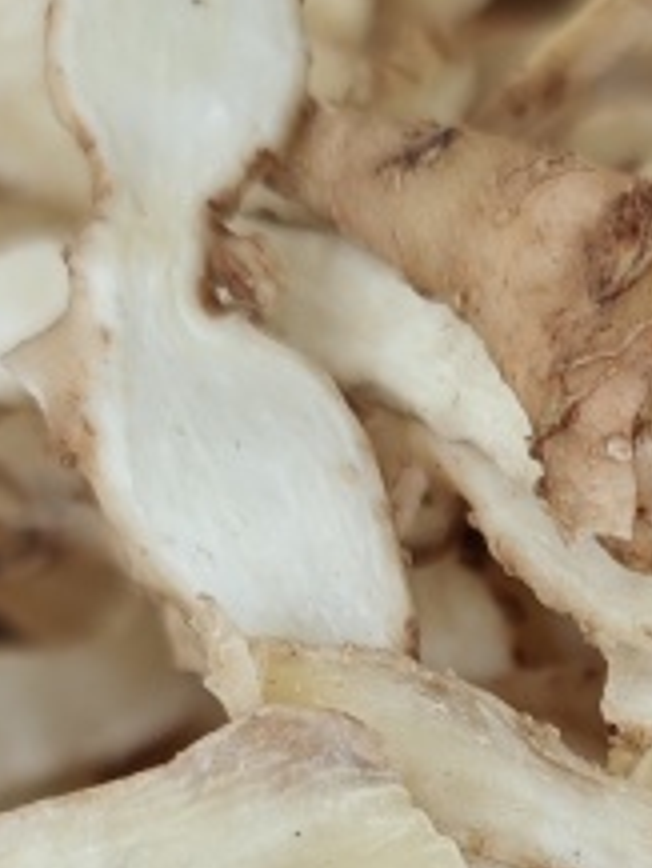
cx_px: 788
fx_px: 2835
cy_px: 1098
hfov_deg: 12.8
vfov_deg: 16.5
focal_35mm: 113
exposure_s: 1/100
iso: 160
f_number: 2
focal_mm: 8.72
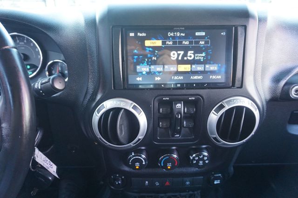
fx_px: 199
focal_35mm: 24
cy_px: 99
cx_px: 149
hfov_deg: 73.8
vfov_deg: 53.1
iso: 800
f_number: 4
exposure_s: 1/60
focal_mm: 16
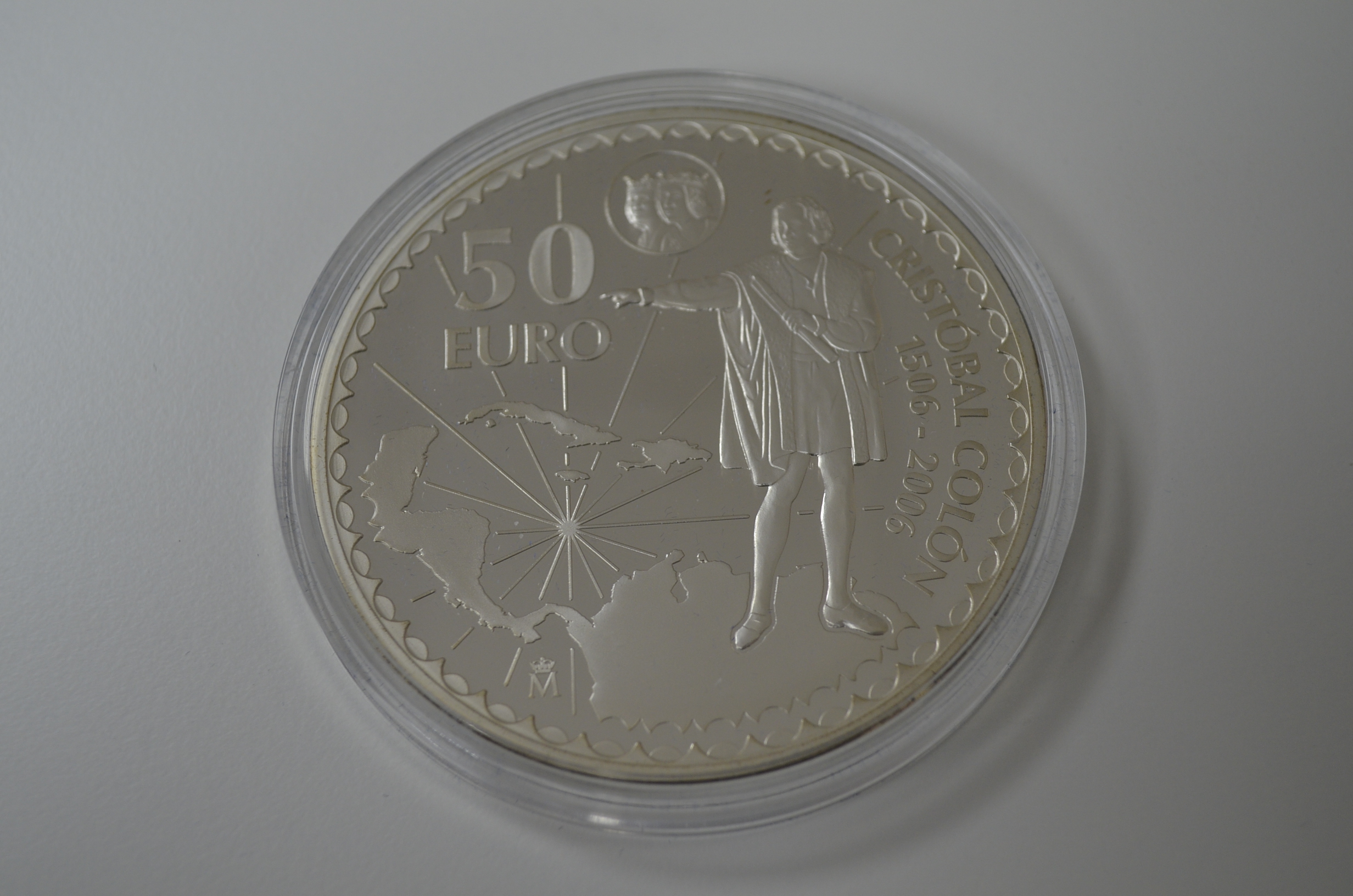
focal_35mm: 48
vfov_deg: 28.0
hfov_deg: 41.2
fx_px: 1800
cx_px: 676
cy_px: 448
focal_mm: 32
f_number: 4.8
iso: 400
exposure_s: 1/100
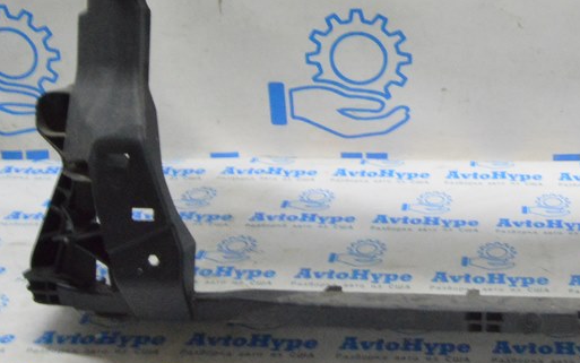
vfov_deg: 20.6
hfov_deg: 32.1
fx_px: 965
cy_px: 3
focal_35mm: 61
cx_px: 505
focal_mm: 20
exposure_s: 1/15
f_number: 20
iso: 6400
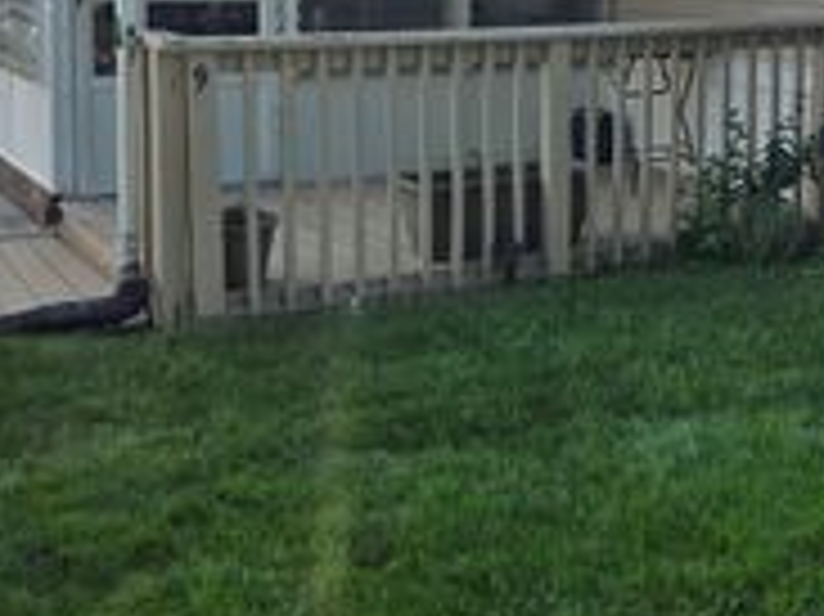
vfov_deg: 22.9
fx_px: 1499
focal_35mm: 63
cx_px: 792
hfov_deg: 29.1
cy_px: 115
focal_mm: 5.4
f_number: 1.8
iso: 25
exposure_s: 1/2234
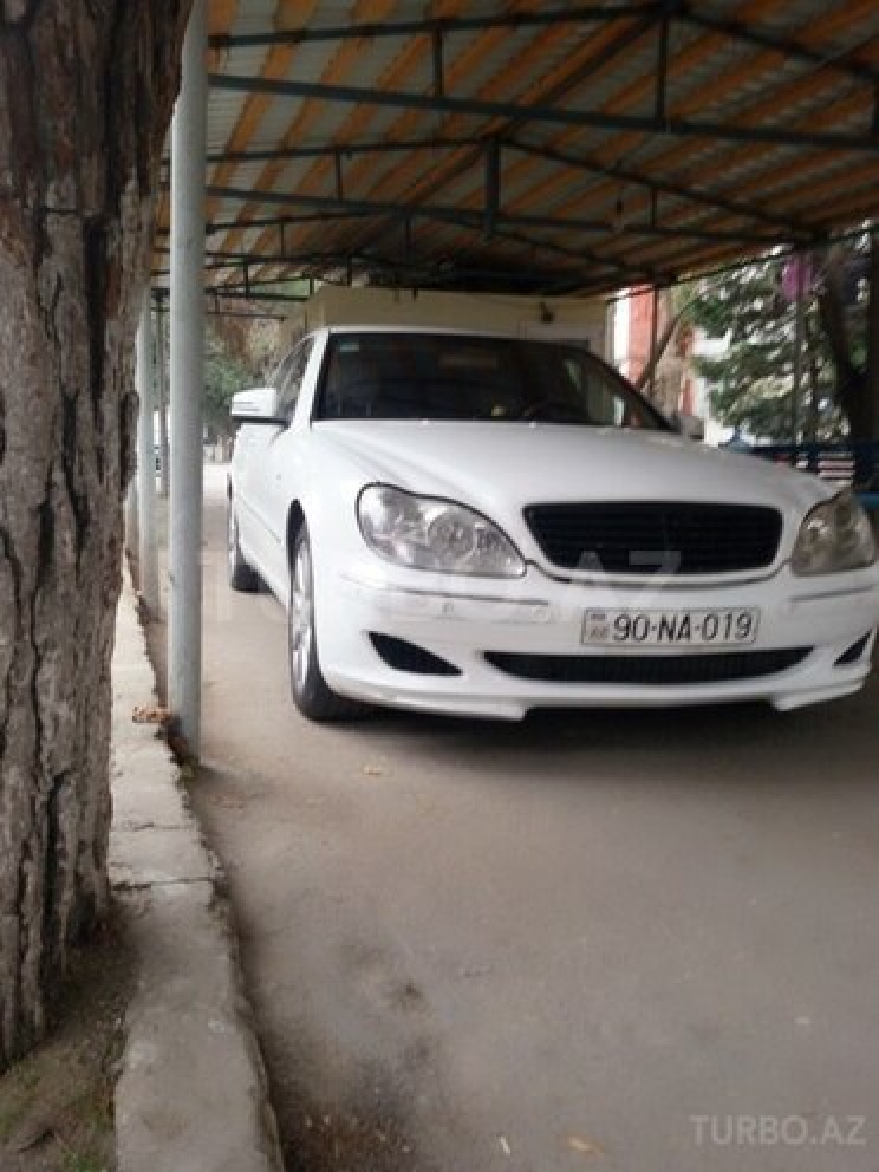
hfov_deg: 45.4
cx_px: 440
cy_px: 586
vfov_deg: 58.4
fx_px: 1050
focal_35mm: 31
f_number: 2.4
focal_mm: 2.93
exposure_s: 1/30
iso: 40
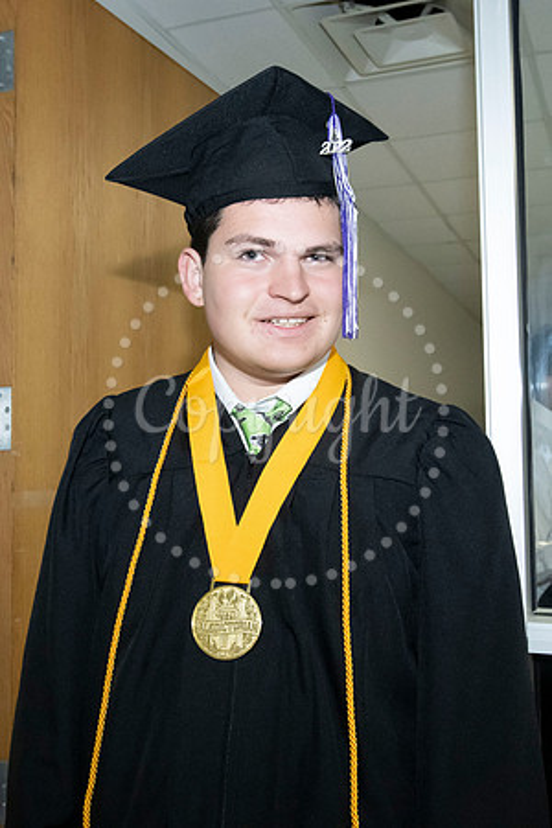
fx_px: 966
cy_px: 414
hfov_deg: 31.8
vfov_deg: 46.4
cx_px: 224
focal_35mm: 42
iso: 6400
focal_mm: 28
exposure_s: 1/200
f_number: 7.1
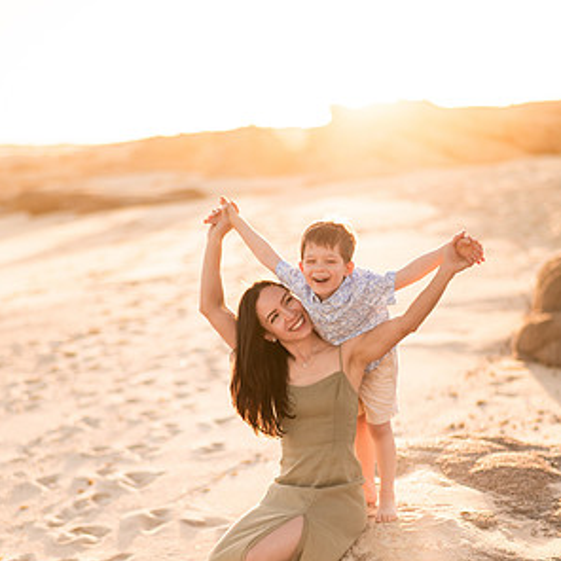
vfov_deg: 22.9
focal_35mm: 75
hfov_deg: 23.1
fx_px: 1375
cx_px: 282
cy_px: 387
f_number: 1.6
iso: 100
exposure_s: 1/3200
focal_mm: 58
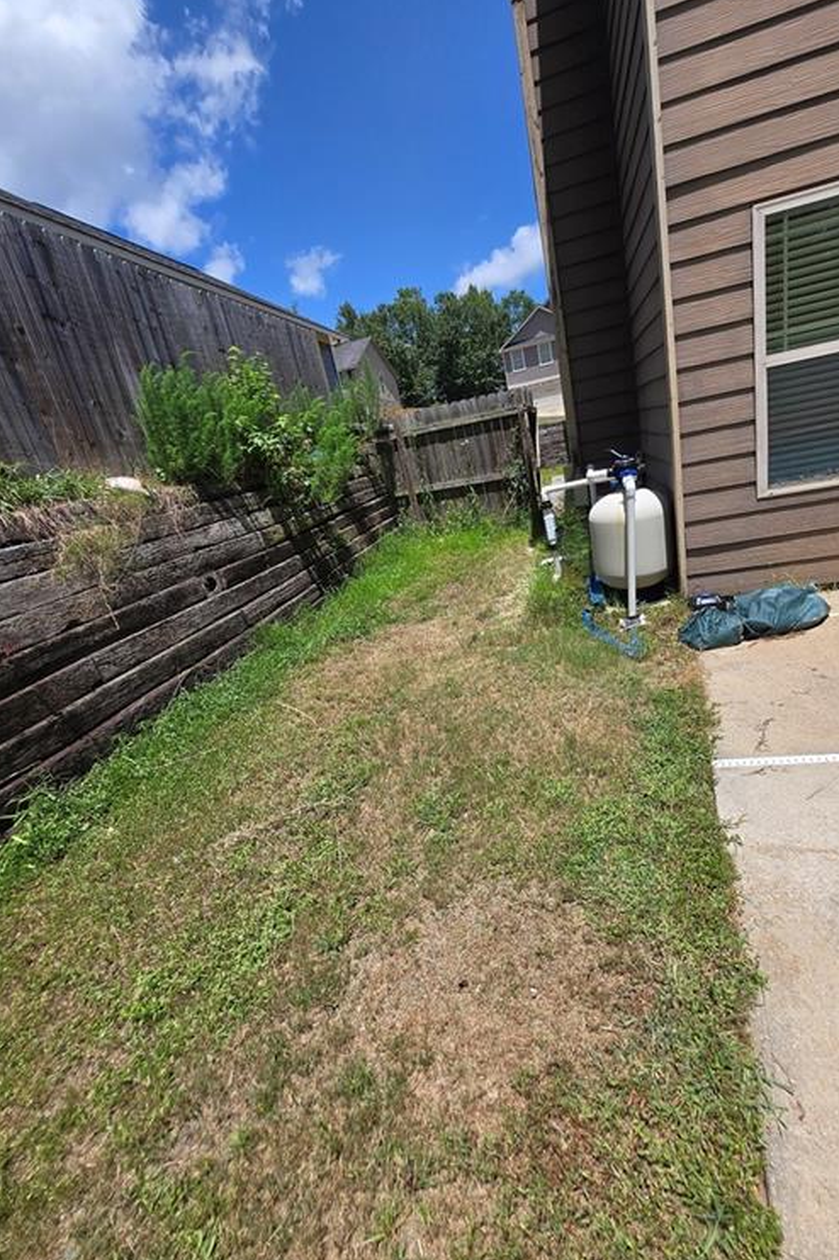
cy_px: 616
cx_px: 474
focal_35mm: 14
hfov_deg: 80.8
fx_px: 490
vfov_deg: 104.3
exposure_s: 1/1283
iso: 25
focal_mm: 1.7
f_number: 2.2
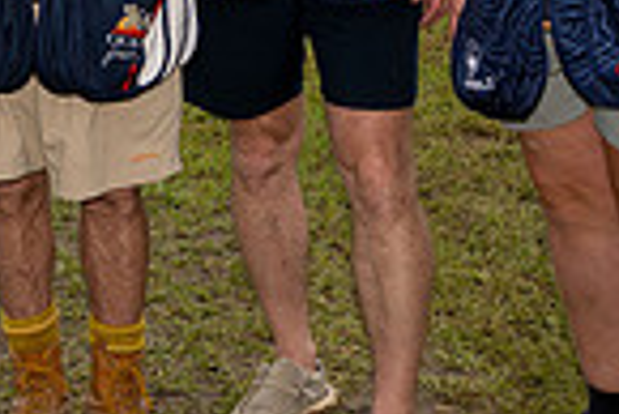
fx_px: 1721
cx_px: 51
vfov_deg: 13.1
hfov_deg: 20.0
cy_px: -181
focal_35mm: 100
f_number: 5
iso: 90
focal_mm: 25
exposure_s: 1/100
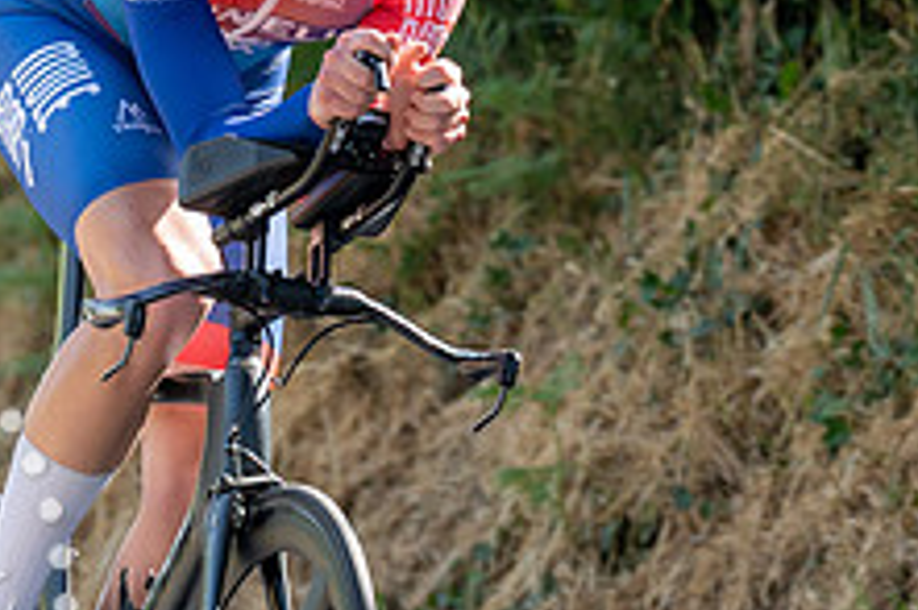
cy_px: 352
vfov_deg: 2.7
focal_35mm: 513
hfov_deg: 4.0
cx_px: 428
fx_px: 13071
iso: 320
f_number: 3.5
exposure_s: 1/1000
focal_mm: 122
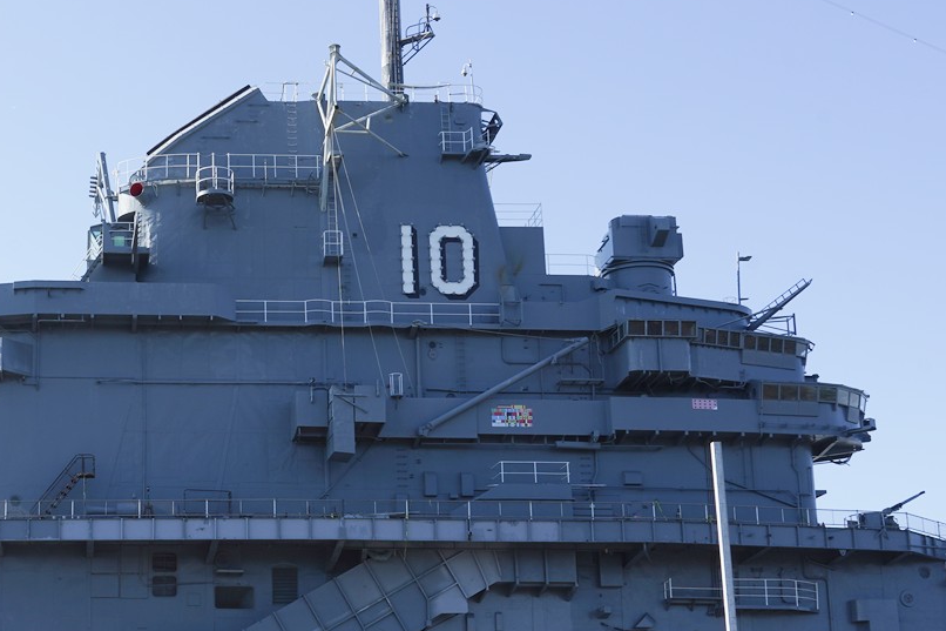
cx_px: 147
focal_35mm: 72
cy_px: 371
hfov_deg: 27.3
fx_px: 1891
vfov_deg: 18.9
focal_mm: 29
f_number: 14
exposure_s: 1/100
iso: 100
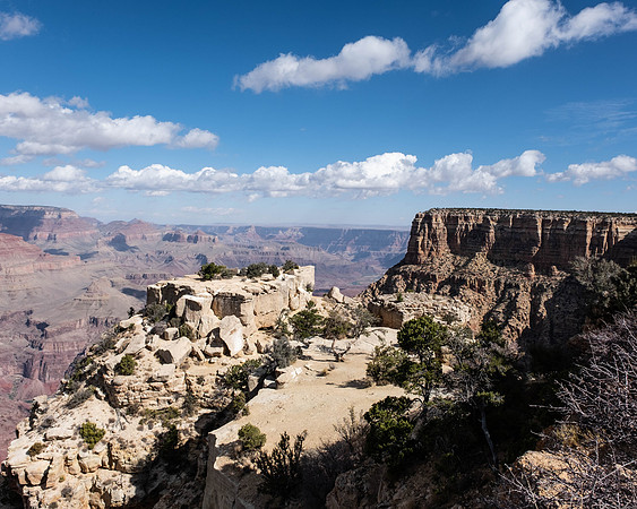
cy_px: 254
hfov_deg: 64.0
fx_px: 509
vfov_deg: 53.1
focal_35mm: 27
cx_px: 340
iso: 200
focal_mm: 16
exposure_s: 1/600
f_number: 8
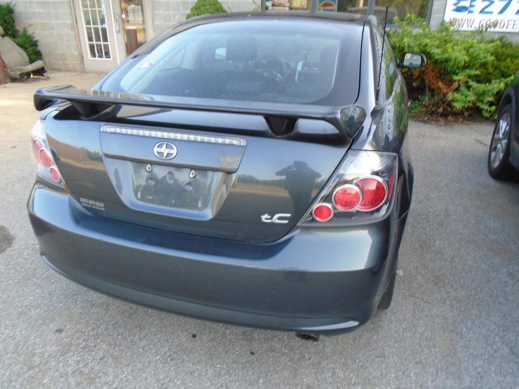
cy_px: 194
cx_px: 260
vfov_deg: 53.1
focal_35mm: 26
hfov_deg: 67.3
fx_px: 390
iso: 100
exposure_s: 1/60
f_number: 3.2
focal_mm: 4.6
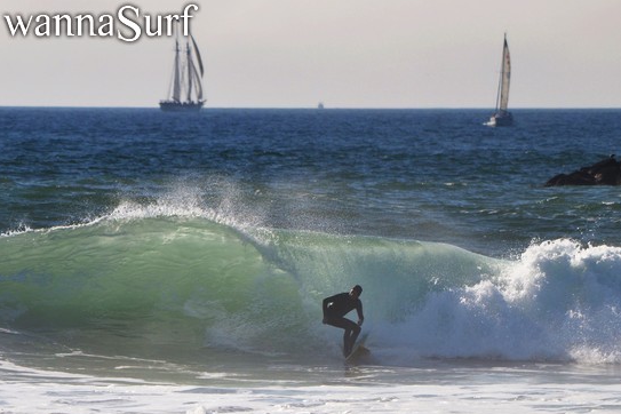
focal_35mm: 455
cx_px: 312
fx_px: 7848
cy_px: 208
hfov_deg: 4.5
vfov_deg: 3.0
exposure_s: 1/2000
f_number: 8
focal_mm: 300
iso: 400
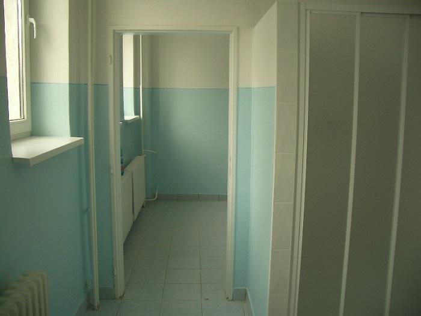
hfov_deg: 52.6
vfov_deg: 40.7
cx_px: 210
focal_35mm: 35
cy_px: 158
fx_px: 426
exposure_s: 1/125
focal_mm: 5.8
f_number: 2.6
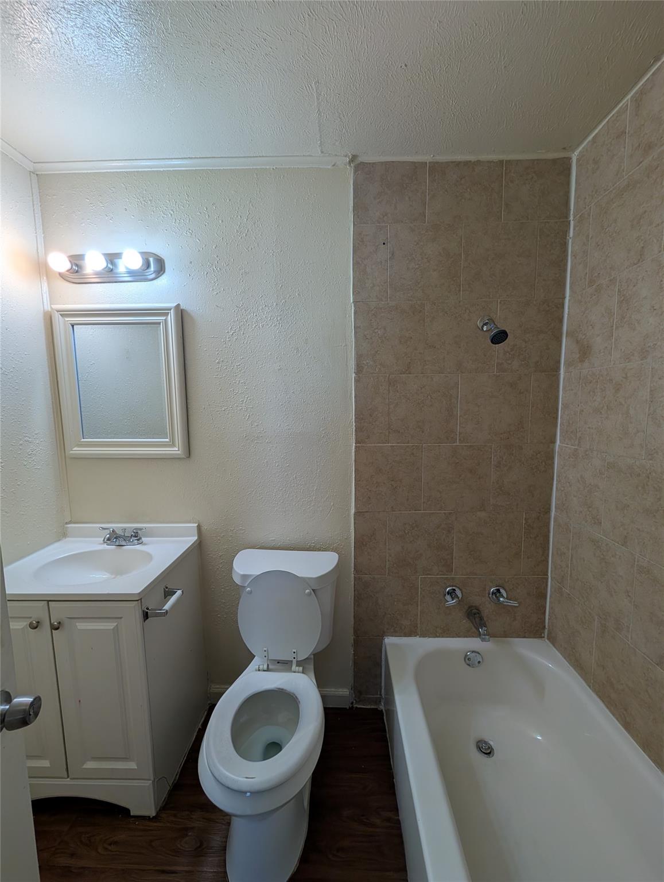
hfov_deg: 94.7
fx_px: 306
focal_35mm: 12
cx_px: 332
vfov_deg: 110.4
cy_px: 441
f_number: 1.7
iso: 54
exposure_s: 1/124
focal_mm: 2.02
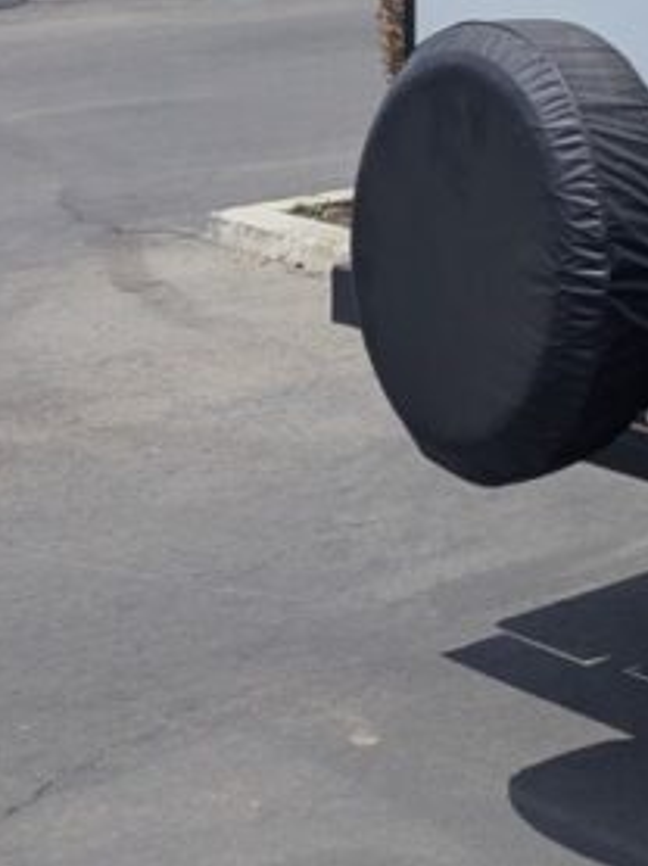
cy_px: -277
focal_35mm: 92
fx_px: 2300
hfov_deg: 12.9
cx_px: 1469
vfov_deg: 19.6
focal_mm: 6.81
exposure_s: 1/2695
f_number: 1.85
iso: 50
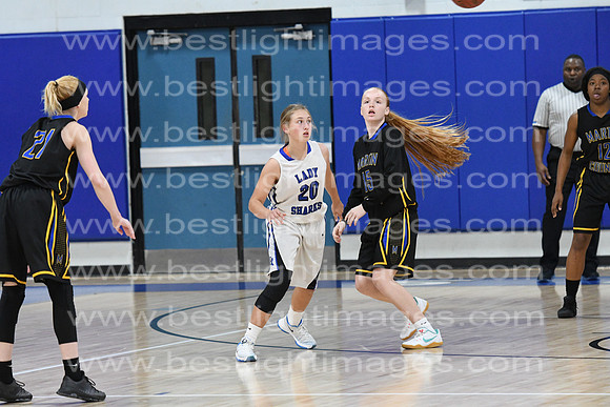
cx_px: 305
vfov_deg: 6.3
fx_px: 3686
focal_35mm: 218
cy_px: 204
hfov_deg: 9.5
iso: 5000
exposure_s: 1/640
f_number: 4
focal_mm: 145
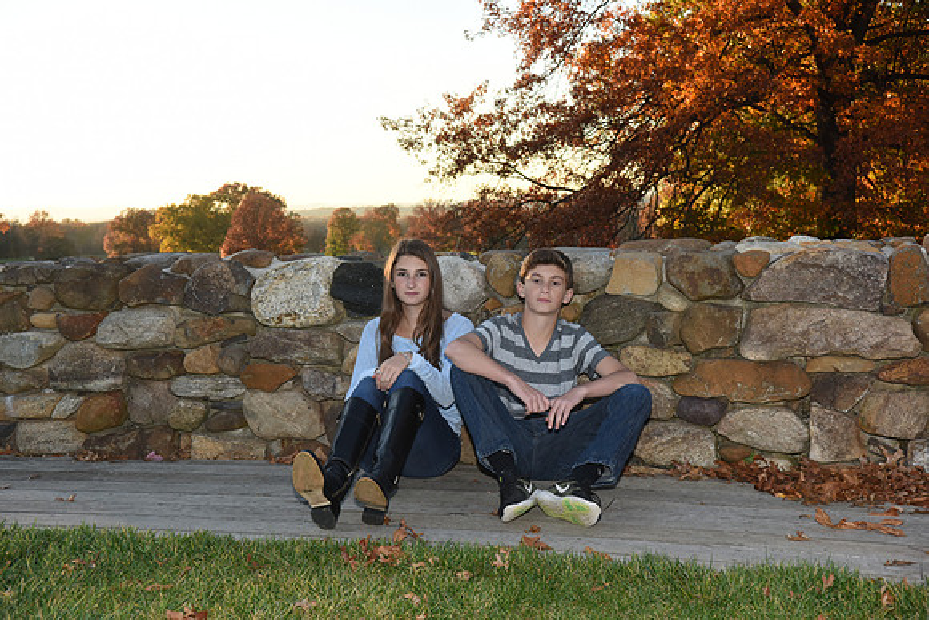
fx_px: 1239
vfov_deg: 28.1
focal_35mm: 48
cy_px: 310
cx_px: 464
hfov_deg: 41.1
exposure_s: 1/200
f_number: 9
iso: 640
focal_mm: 48
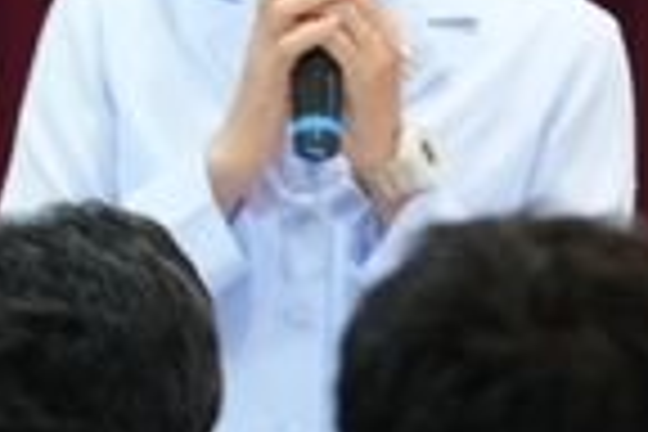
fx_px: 25242
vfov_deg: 1.0
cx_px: 302
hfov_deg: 1.5
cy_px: -146
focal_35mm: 1402
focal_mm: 135
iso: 1600
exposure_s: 1/30
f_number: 5.6
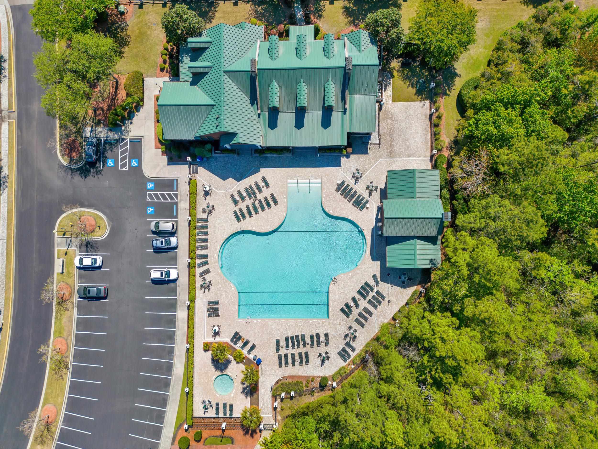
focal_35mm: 24
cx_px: 299
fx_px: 415
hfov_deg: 71.6
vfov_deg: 56.8
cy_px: 224
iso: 200
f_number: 1.7
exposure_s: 1/2000
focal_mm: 6.72
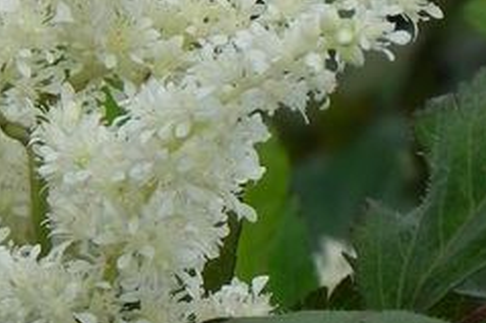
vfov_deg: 1.9
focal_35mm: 739
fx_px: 9969
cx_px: -114
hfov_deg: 2.8
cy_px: -4
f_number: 5.6
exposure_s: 1/400
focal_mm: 37.7
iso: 160
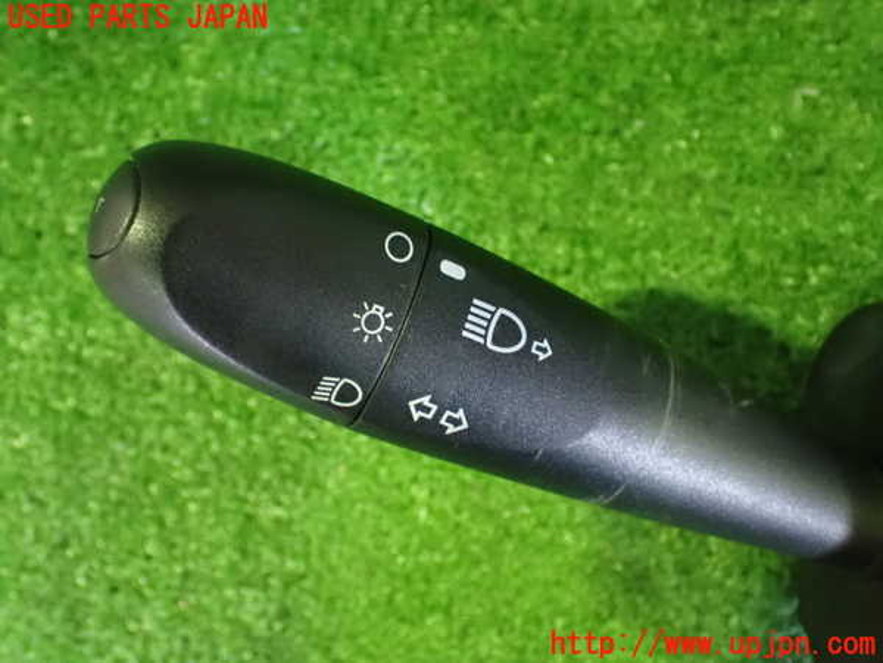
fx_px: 1046
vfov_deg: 35.1
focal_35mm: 41
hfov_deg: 45.8
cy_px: 332
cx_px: 442
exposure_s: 1/25
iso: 1600
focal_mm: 7.31
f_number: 2.8
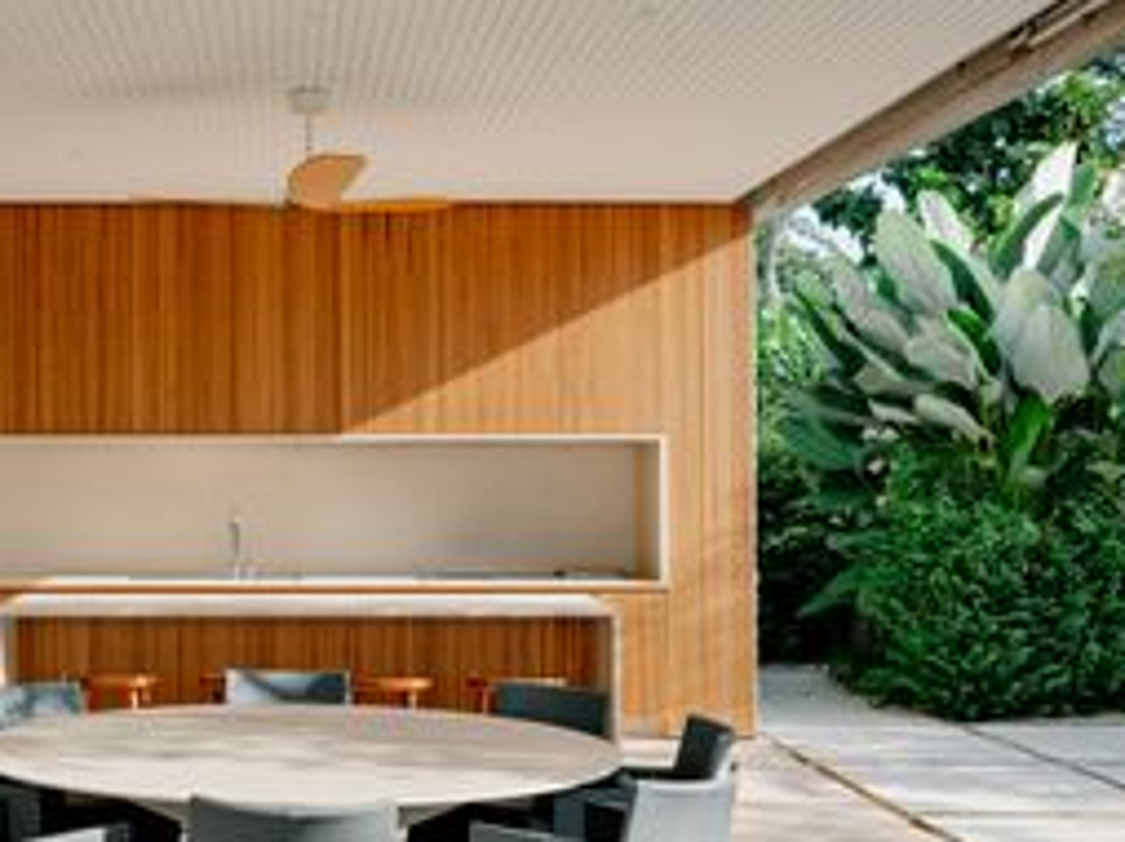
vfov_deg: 28.0
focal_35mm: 52
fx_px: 1688
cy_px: 474
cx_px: 323
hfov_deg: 36.2
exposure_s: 1/60
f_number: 9
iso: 200
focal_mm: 37.6
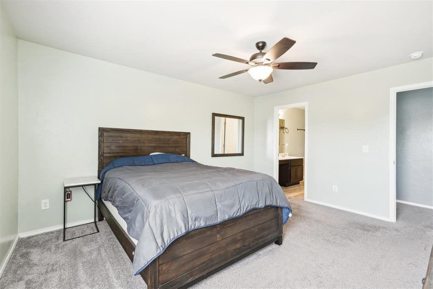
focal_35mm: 16
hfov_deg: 96.7
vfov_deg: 73.7
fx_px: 192
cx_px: 216
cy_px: 144
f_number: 8
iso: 400
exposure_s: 1/8
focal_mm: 16
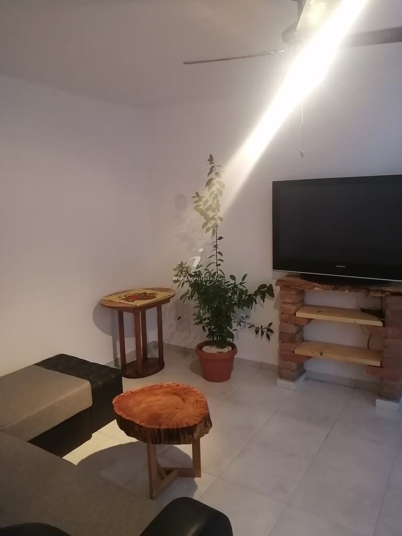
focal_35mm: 27
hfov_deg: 51.4
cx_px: 201
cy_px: 268
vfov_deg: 65.3
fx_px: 418
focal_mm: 3.62
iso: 320
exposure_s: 1/33.3
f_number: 1.8
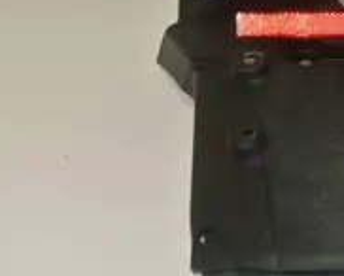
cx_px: 338
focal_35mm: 125
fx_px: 1274
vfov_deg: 12.4
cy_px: 132
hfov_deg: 15.1
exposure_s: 1/60
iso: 200
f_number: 4.5
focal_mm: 16.9
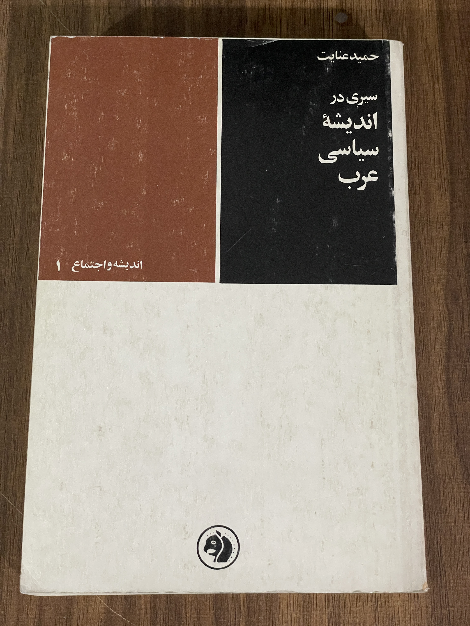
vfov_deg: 36.8
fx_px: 941
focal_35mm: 52
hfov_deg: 28.0
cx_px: 235
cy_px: 313
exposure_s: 1/60
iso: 800
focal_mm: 6
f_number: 2
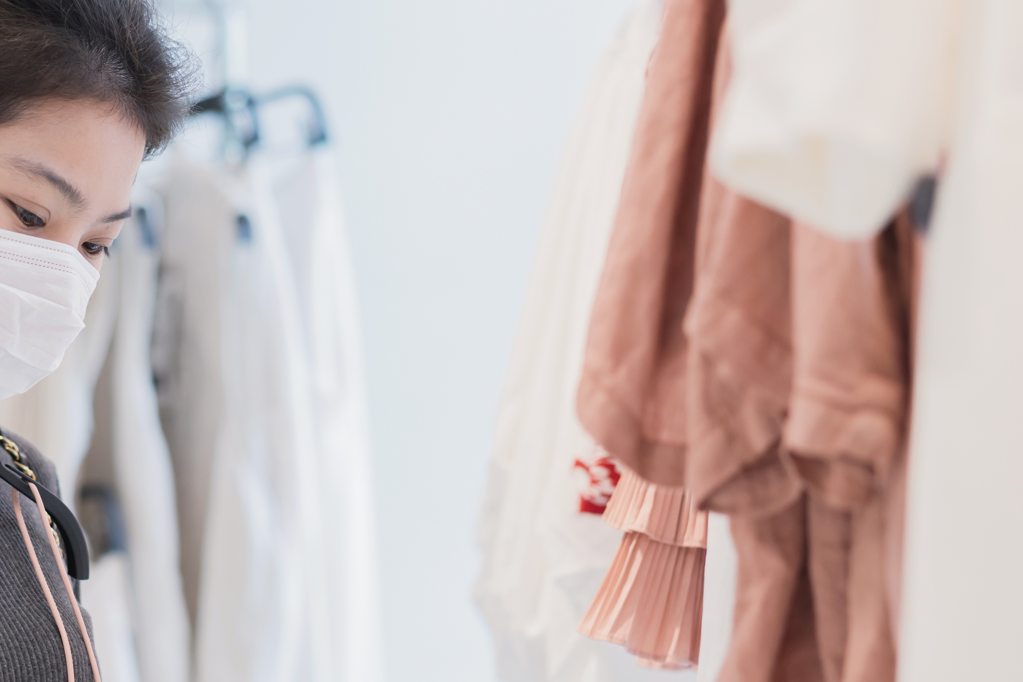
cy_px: 532
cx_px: 220
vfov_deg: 8.7
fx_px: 4490
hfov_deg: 12.9
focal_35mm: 158
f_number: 2.5
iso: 640
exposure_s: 1/640
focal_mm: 85
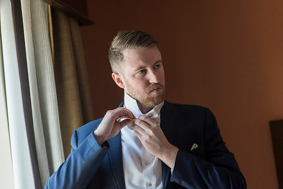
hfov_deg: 23.6
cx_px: 142
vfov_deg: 15.9
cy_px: 94
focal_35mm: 86
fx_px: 676
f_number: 3.5
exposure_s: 1/800
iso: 2500
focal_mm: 86
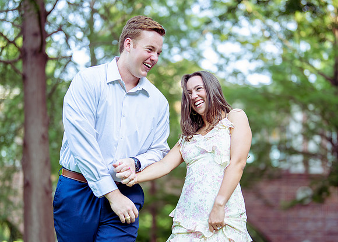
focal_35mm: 66
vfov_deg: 21.6
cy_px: 134
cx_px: 175
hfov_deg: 29.9
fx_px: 633
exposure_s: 1/1000
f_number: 1.2
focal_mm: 50
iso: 500
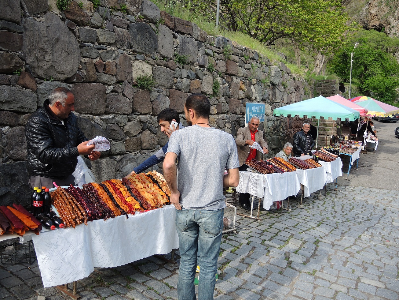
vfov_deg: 49.8
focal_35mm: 28
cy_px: 150
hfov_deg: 63.4
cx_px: 200
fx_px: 323
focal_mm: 6
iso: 80
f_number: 2
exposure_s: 1/500
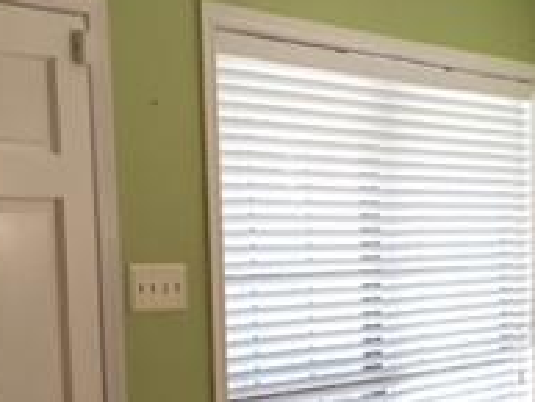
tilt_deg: -6.9
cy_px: 416
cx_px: 535
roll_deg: +0.6
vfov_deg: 15.1
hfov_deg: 19.8
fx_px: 1485
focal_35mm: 96
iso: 40
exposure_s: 1/30
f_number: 2.2
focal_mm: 4.15
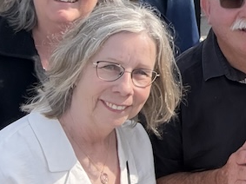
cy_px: 2
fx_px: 646
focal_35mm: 91
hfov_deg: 18.9
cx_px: 372
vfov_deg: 15.9
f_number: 1.9
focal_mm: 2.69
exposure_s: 1/491
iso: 40
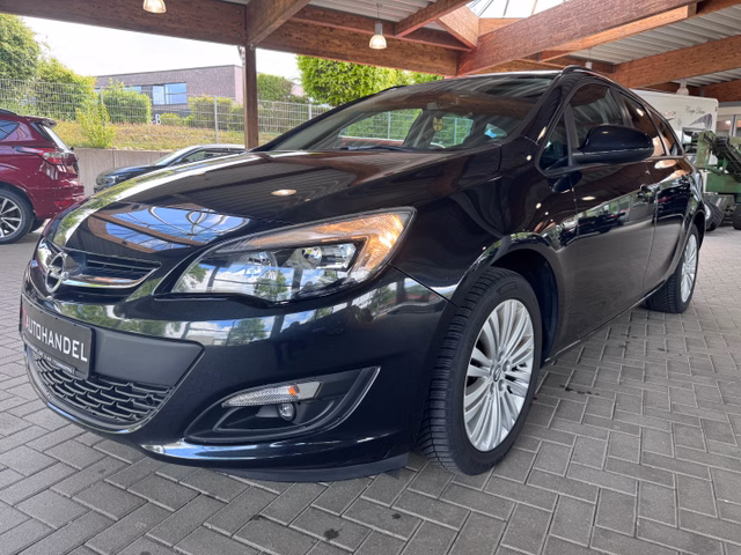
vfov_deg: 56.8
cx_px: 370
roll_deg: -1.1
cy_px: 278
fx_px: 514
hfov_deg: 71.6
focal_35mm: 24
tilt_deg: -10.8
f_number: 1.78
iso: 64
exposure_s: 1/100
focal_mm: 6.76
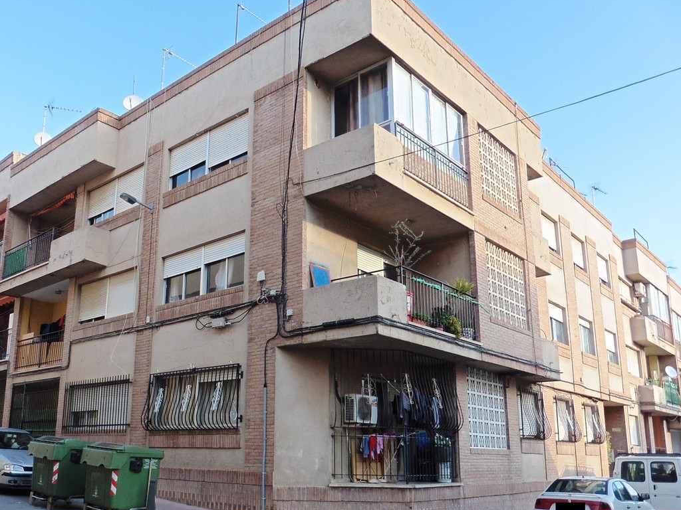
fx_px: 590
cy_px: 314
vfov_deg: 46.4
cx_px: 266
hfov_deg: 59.4
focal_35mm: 30
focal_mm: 4.3
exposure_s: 1/125
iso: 100
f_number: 4
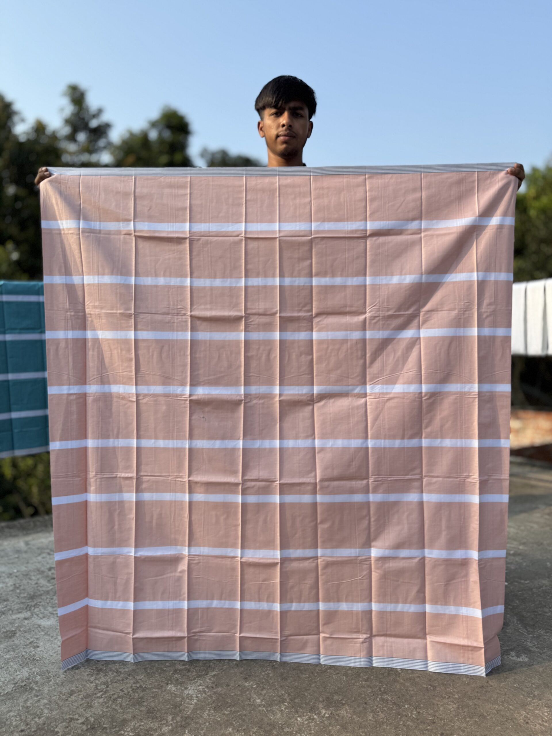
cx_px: 276
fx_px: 510
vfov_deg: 71.6
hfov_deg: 56.8
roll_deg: +0.9
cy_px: 368
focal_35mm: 24
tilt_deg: +0.3
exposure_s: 1/2710
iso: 80
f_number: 1.78
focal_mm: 6.76
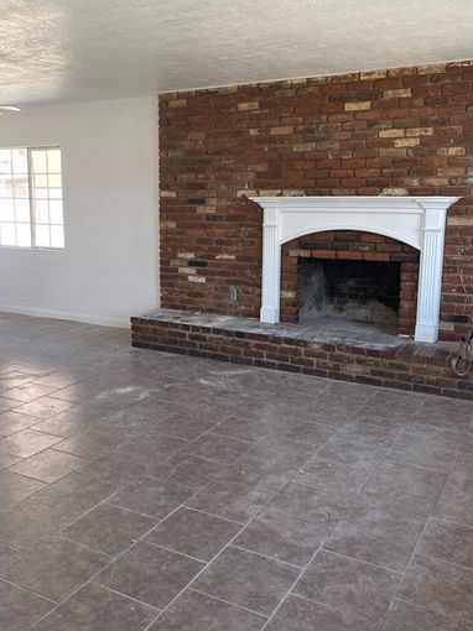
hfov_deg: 41.5
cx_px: 181
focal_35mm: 34
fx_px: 620
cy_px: 303
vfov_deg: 54.0
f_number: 1.8
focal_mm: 4.25
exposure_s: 1/121
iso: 50
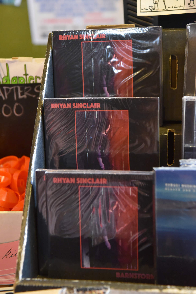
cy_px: 147
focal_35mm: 70
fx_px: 571
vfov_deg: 28.8
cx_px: 98
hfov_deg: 19.5
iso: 6400
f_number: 5
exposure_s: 1/160
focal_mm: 70
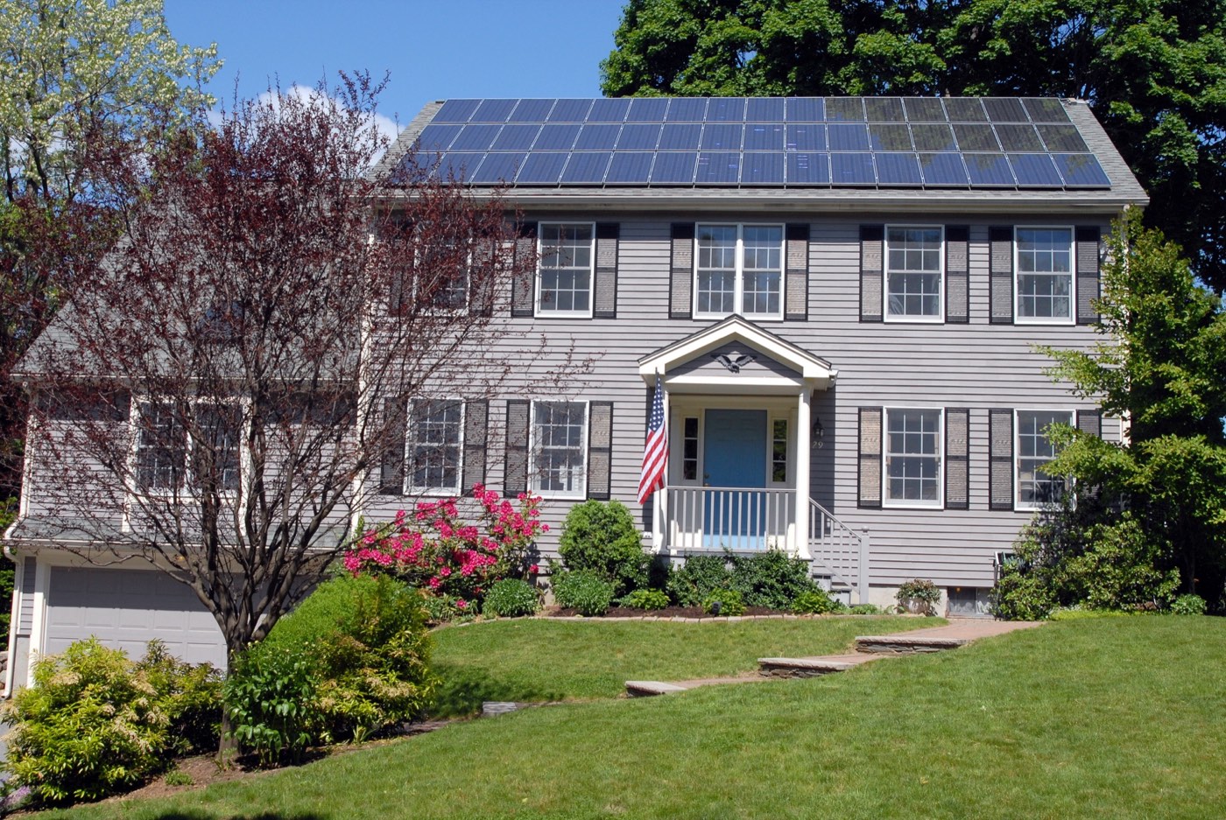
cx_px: 613
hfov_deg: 46.4
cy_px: 410
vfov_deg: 32.0
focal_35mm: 42
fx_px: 1432
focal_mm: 28
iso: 200
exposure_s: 1/320
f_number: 9
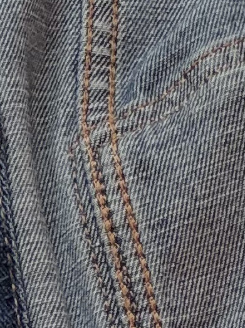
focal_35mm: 595
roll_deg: +1.6
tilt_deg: -8.6
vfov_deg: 3.2
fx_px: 5620
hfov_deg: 2.5
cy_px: -923
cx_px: 182
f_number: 2.8
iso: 40
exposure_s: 1/99
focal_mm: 9
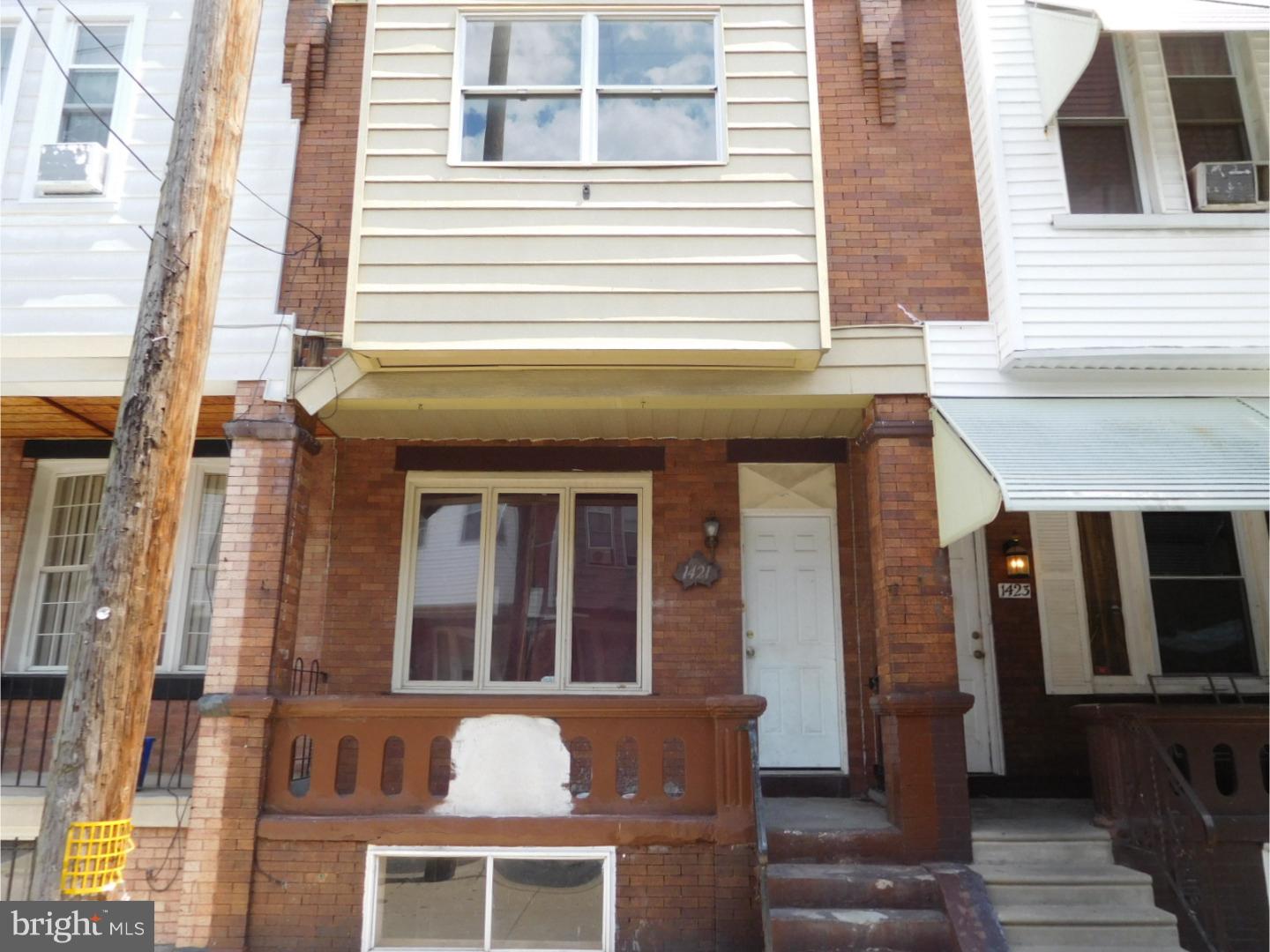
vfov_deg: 54.9
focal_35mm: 25
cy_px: 476
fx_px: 917
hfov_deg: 69.4
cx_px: 635
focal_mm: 4.5
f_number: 3.4
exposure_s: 1/400
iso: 125
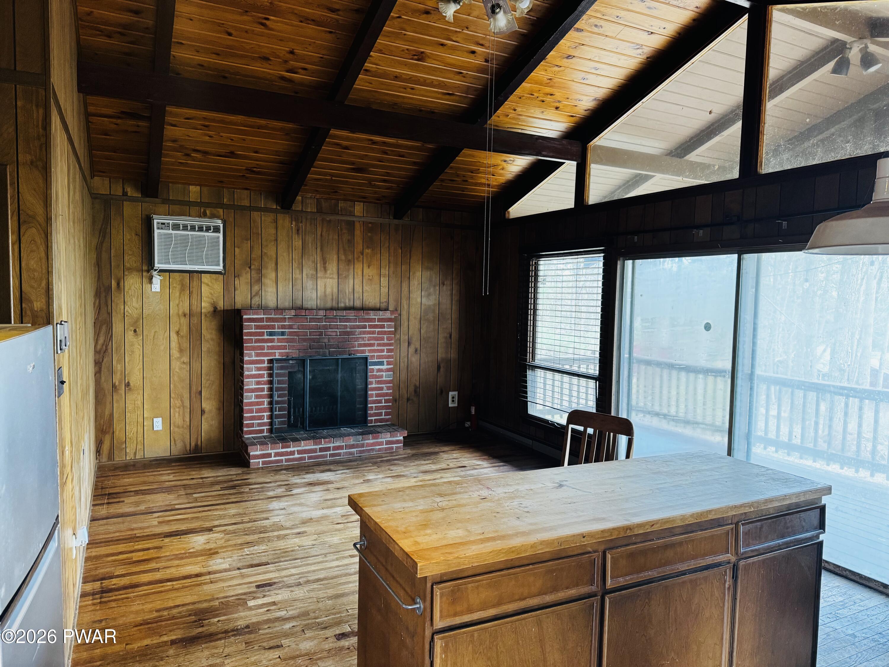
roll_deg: -1.4
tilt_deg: -4.4
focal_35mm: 24
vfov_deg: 56.8
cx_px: 444
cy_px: 334
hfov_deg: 71.6
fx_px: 616
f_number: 1.78
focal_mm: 6.76
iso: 320
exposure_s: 1/60
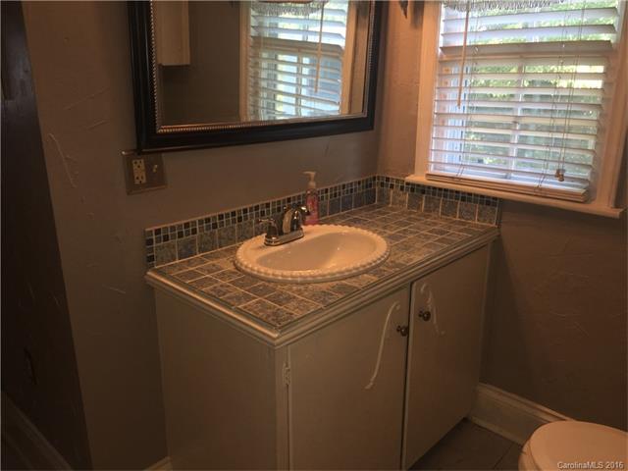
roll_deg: -0.2
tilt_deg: -16.4
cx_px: 314
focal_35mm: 29
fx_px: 526
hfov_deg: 61.7
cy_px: 236
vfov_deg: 48.2
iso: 25
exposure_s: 1/37
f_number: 2.2
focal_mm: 4.15
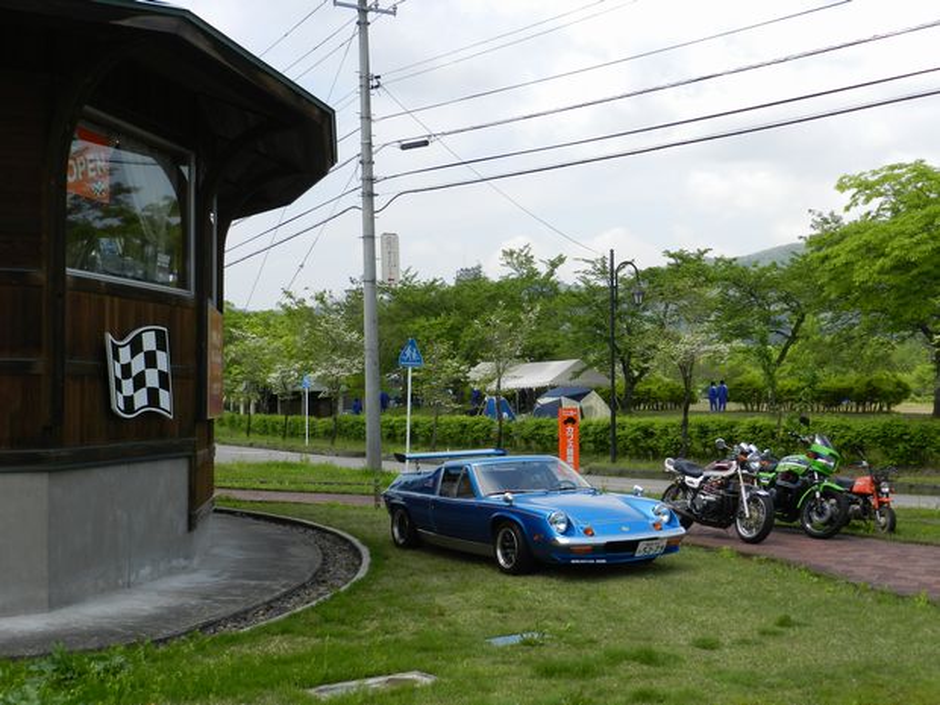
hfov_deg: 41.2
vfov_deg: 31.5
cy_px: 352
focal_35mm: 46
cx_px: 470
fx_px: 1249
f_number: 4.2
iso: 160
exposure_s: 1/800
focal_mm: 8.1
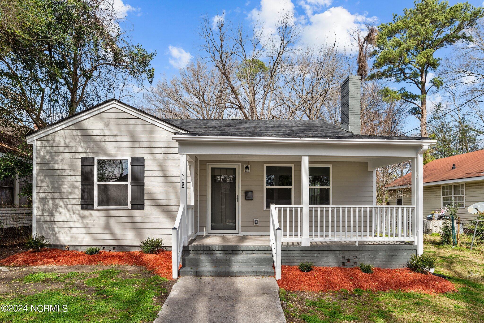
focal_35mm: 19
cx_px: 242
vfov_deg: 64.6
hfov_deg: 86.9
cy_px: 162
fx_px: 256
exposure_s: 1/250
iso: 100
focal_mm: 19
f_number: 8
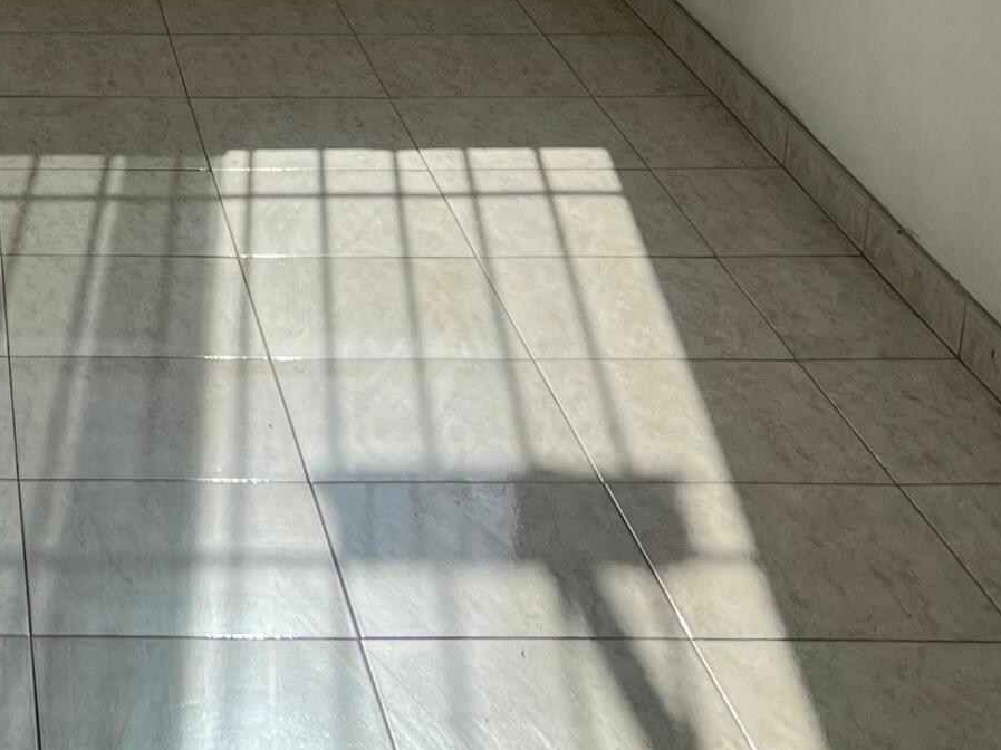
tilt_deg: -8.8
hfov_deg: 21.1
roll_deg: +1.0
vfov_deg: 15.8
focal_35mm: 87
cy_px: -327
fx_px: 2515
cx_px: -175
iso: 50
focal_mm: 5.7
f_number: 1.5
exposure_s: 1/2404
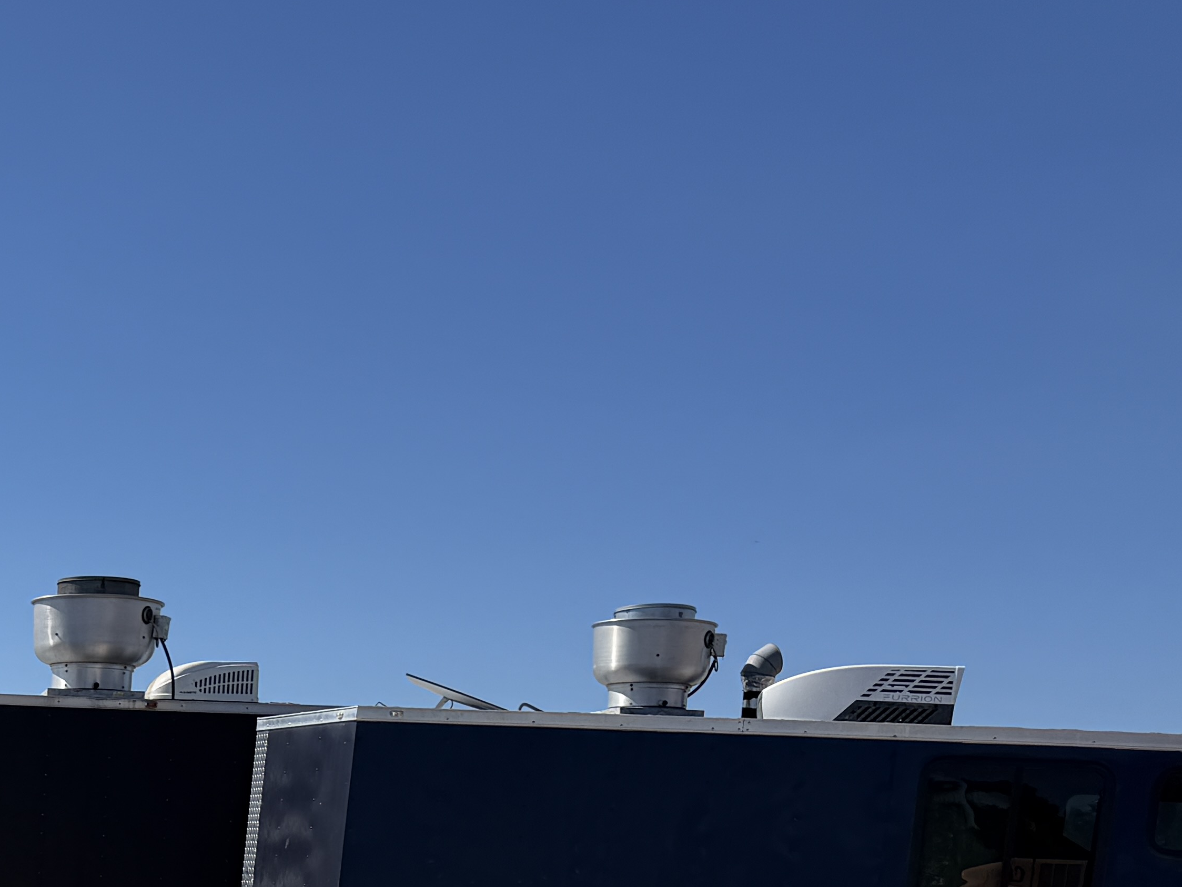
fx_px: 2083
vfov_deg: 22.1
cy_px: 1090
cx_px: -225
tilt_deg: -5.8
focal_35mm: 61
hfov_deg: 27.9
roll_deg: -2.4
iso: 80
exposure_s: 1/8130
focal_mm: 6.76
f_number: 1.78
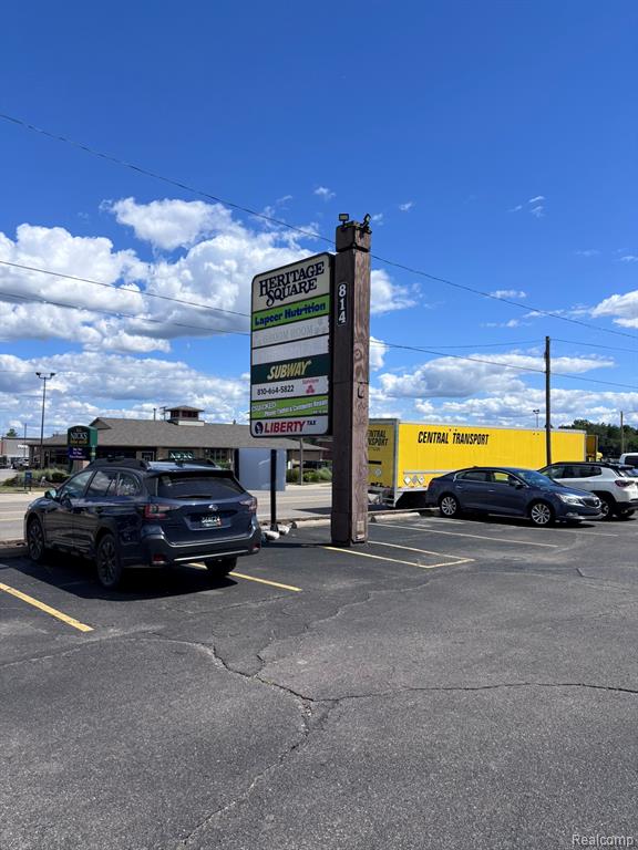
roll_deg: -1.6
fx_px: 639
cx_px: 319
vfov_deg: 67.3
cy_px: 425
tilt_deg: +2.4
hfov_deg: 53.1
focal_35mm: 26
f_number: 1.6
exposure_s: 1/4425
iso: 50
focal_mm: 5.96
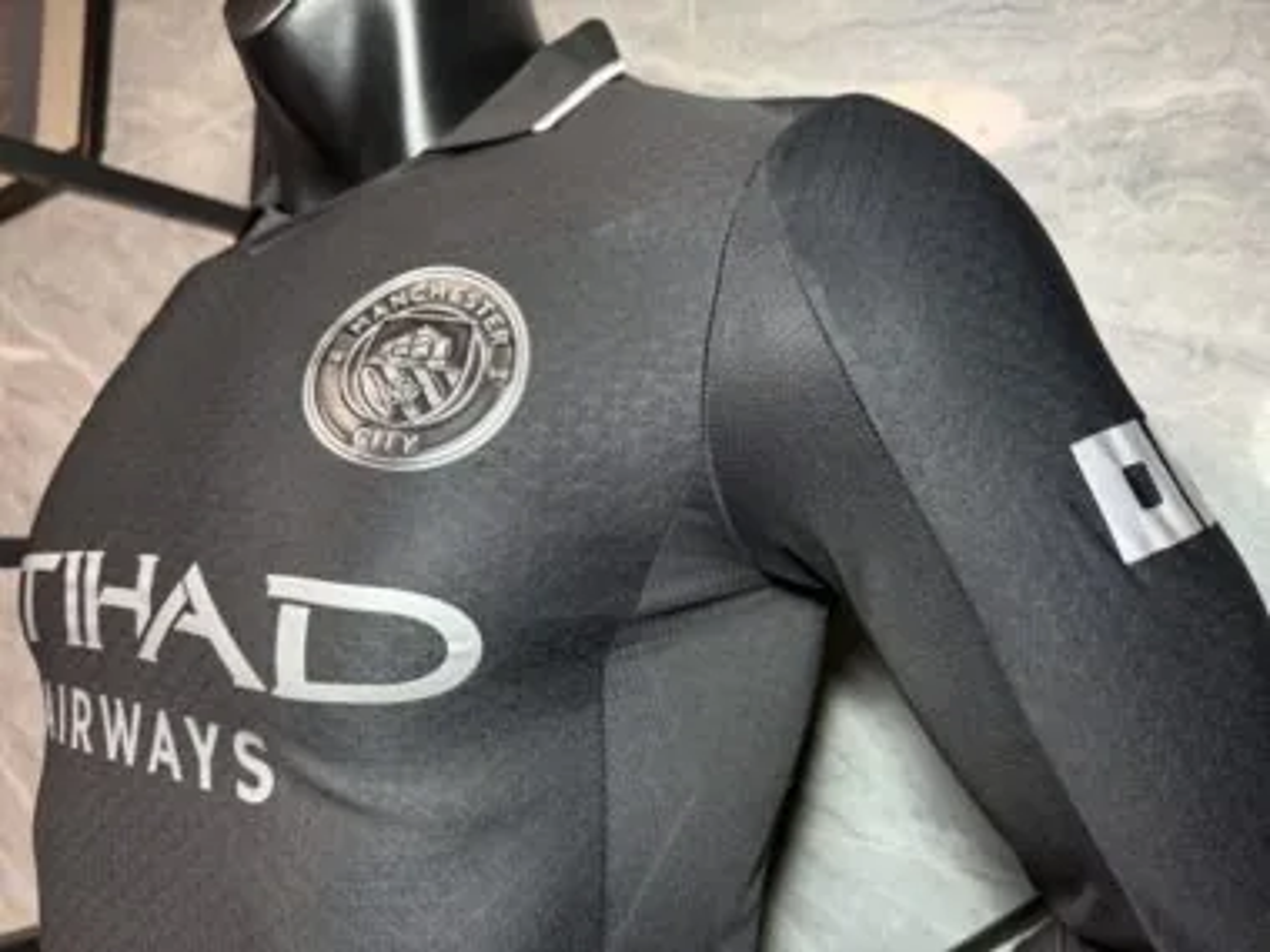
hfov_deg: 71.6
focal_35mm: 24
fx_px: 881
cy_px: 476
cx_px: 635
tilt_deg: +3.9
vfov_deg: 56.8
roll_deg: -1.4
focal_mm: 6.76
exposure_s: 1/50
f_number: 1.78
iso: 250
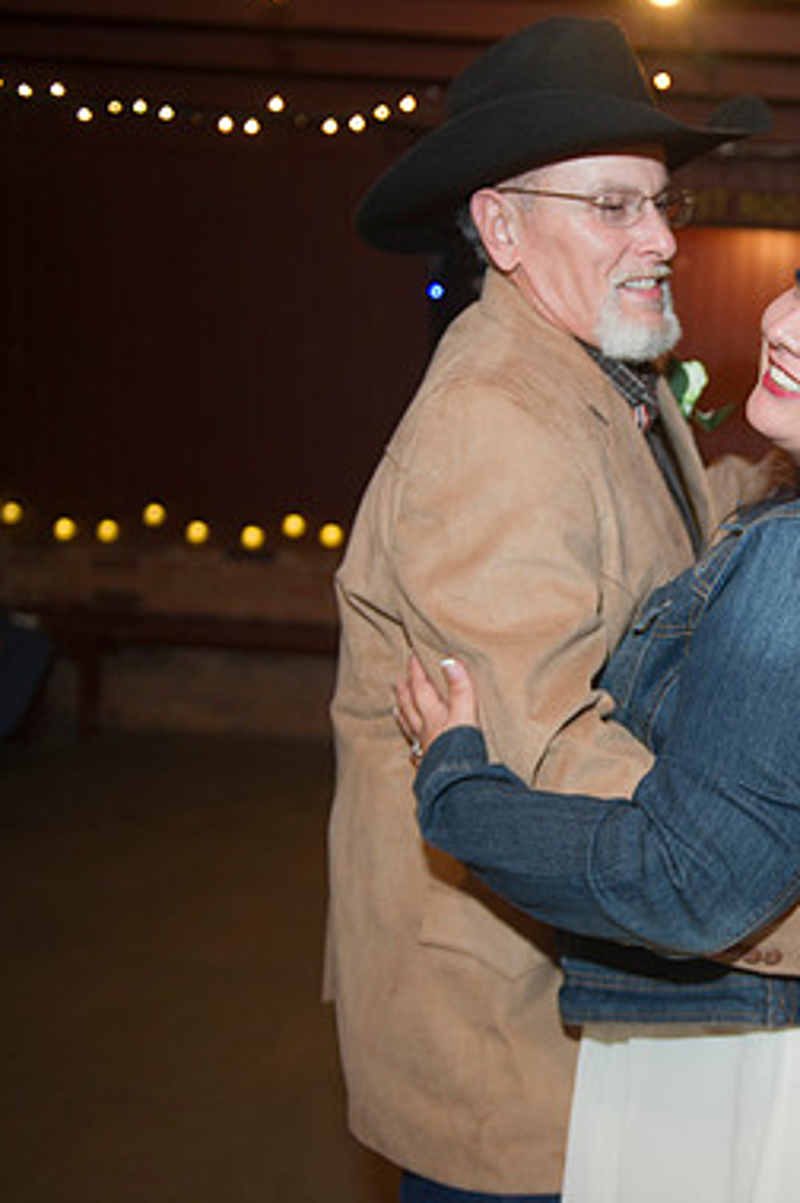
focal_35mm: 49
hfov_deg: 25.8
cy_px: 597
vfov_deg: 40.4
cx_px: 835
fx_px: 1636
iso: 1250
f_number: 2.8
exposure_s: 1/60
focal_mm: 32
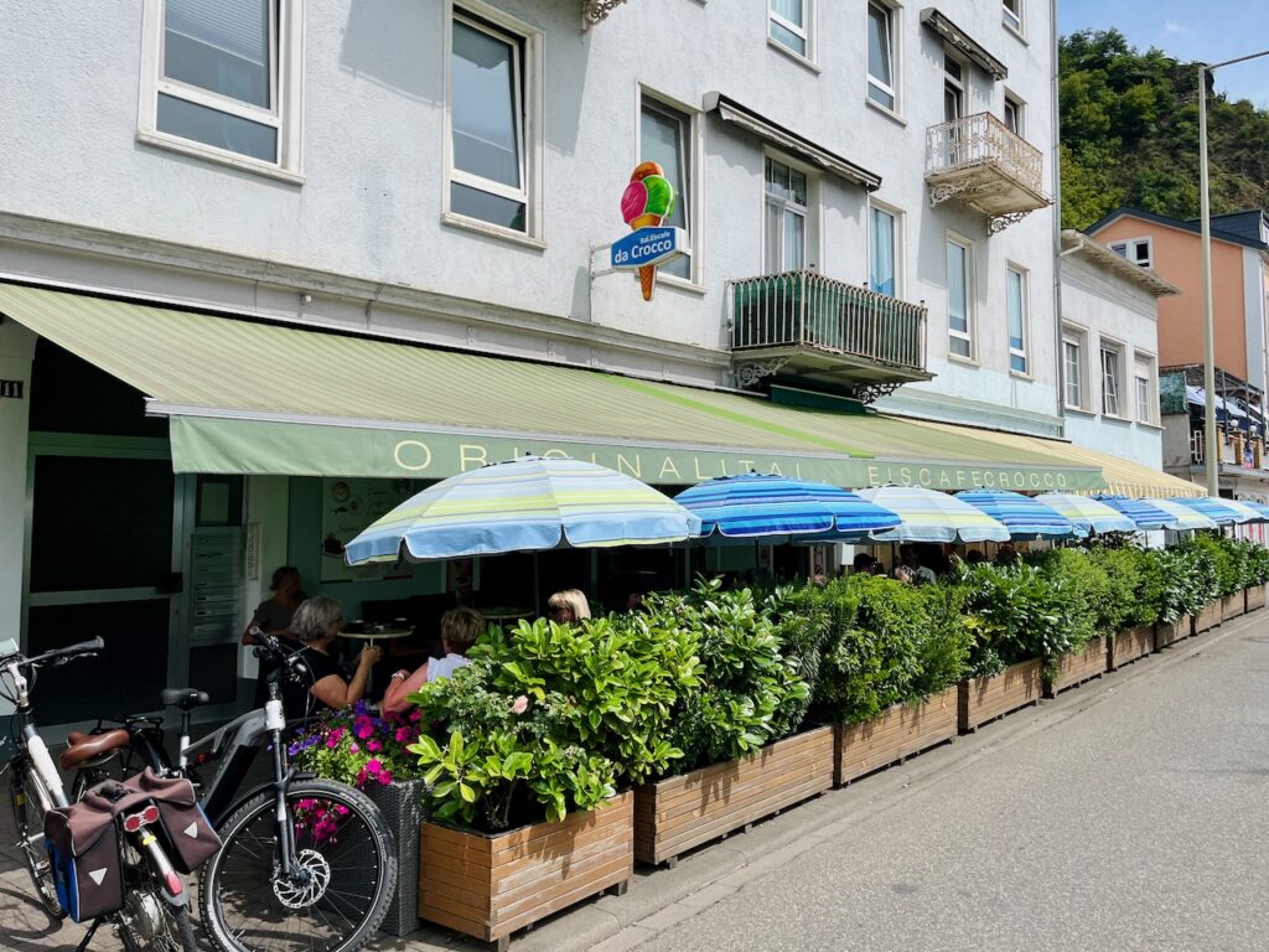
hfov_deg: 67.3
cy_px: 476
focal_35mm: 26
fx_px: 953
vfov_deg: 53.1
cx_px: 634
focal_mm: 5.1
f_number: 1.6
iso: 50
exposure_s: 1/4651
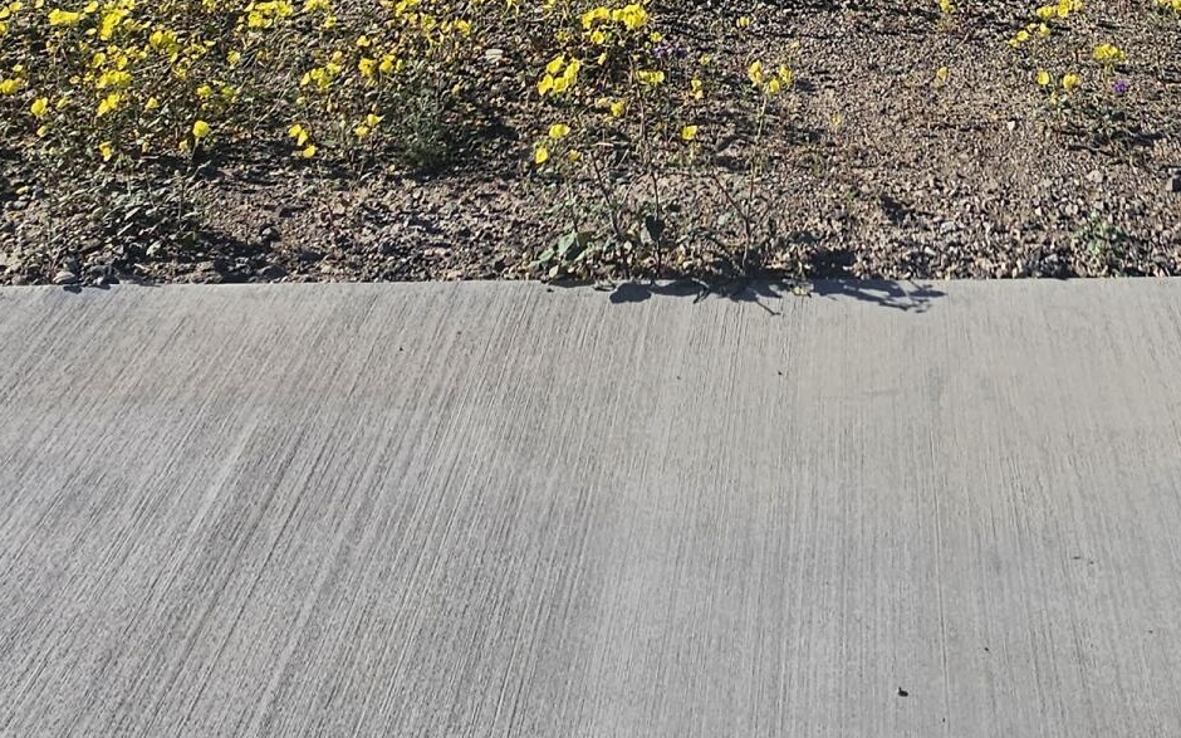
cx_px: 903
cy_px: -432
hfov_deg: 43.6
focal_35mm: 44
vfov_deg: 22.6
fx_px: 1416
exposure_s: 1/3399
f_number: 2.2
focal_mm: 2.2
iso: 50
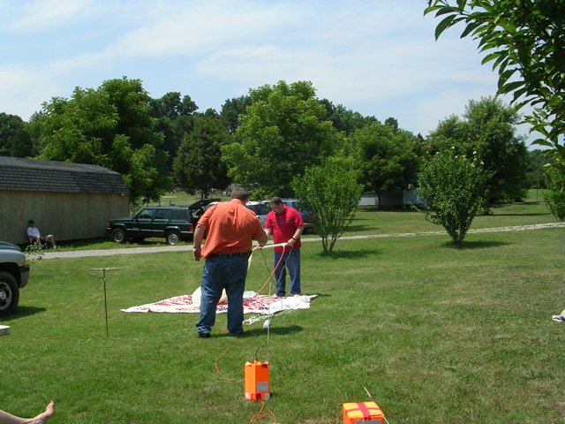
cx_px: 282
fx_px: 620
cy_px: 212
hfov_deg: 49.0
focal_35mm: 38
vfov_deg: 37.7
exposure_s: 1/302
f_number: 5.6
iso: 50
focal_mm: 5.8
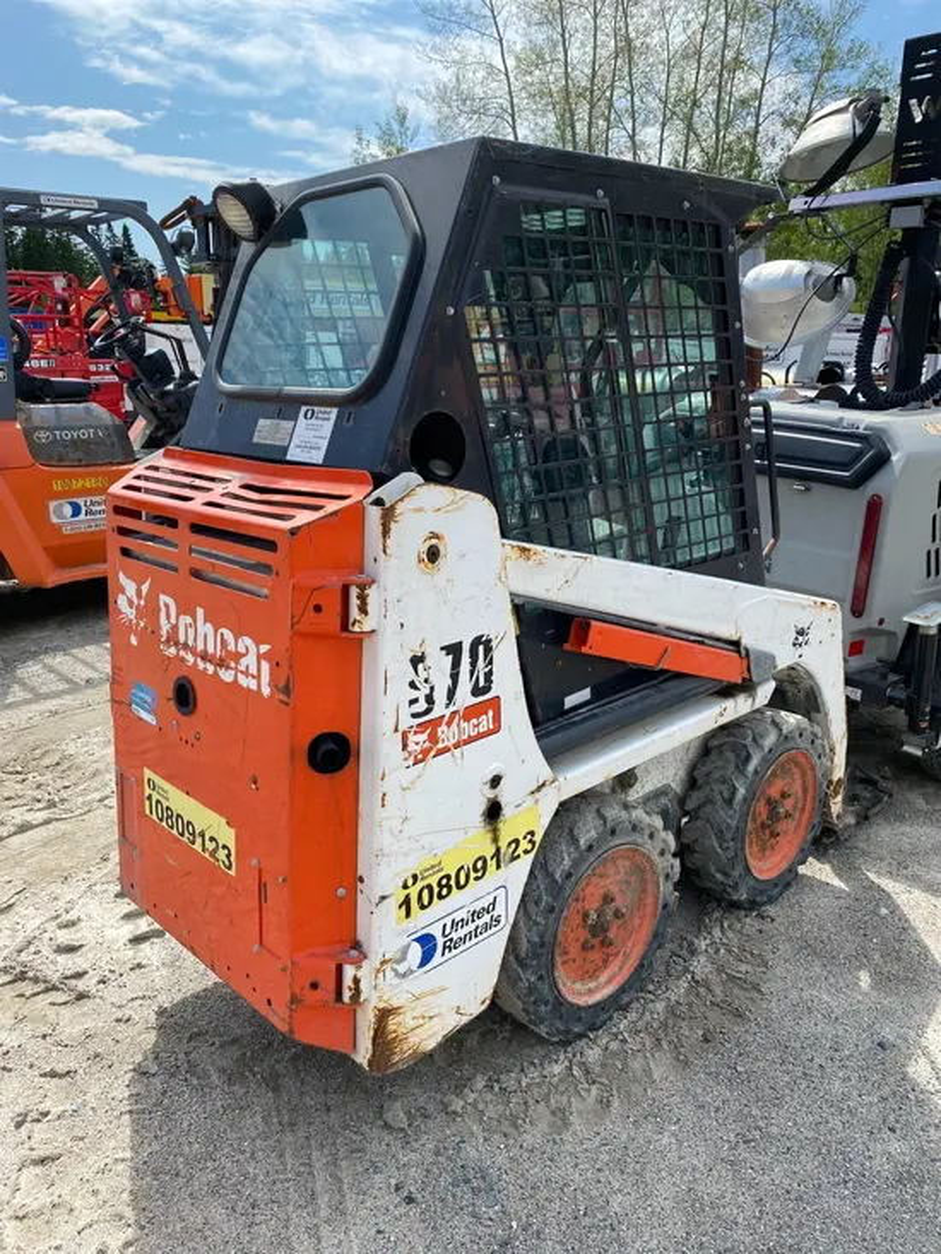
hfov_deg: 53.1
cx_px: 470
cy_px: 627
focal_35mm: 26
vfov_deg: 67.3
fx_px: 942
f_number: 1.8
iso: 32
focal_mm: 4.25
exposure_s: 1/1866
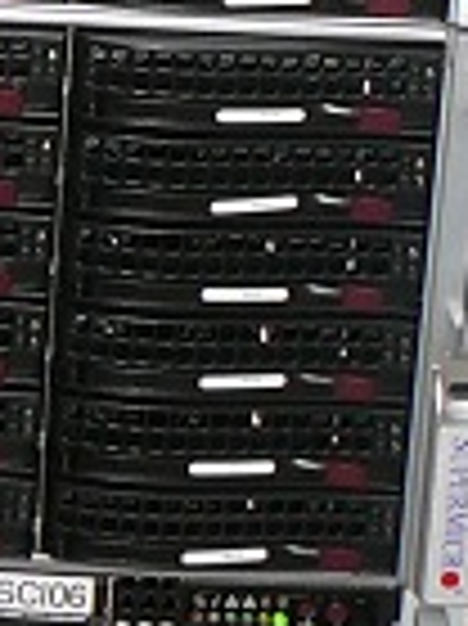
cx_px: -180
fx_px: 3502
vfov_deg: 9.5
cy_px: -631
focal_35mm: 194
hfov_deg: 7.5
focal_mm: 5.2
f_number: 2.8
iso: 80
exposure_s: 1/30
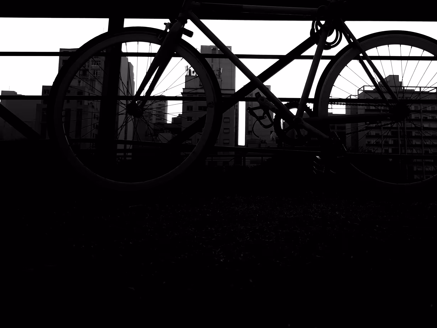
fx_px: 454
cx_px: 268
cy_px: 114
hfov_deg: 50.9
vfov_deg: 39.3
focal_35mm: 36
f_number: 1.9
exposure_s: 1/536
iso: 40
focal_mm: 3.6
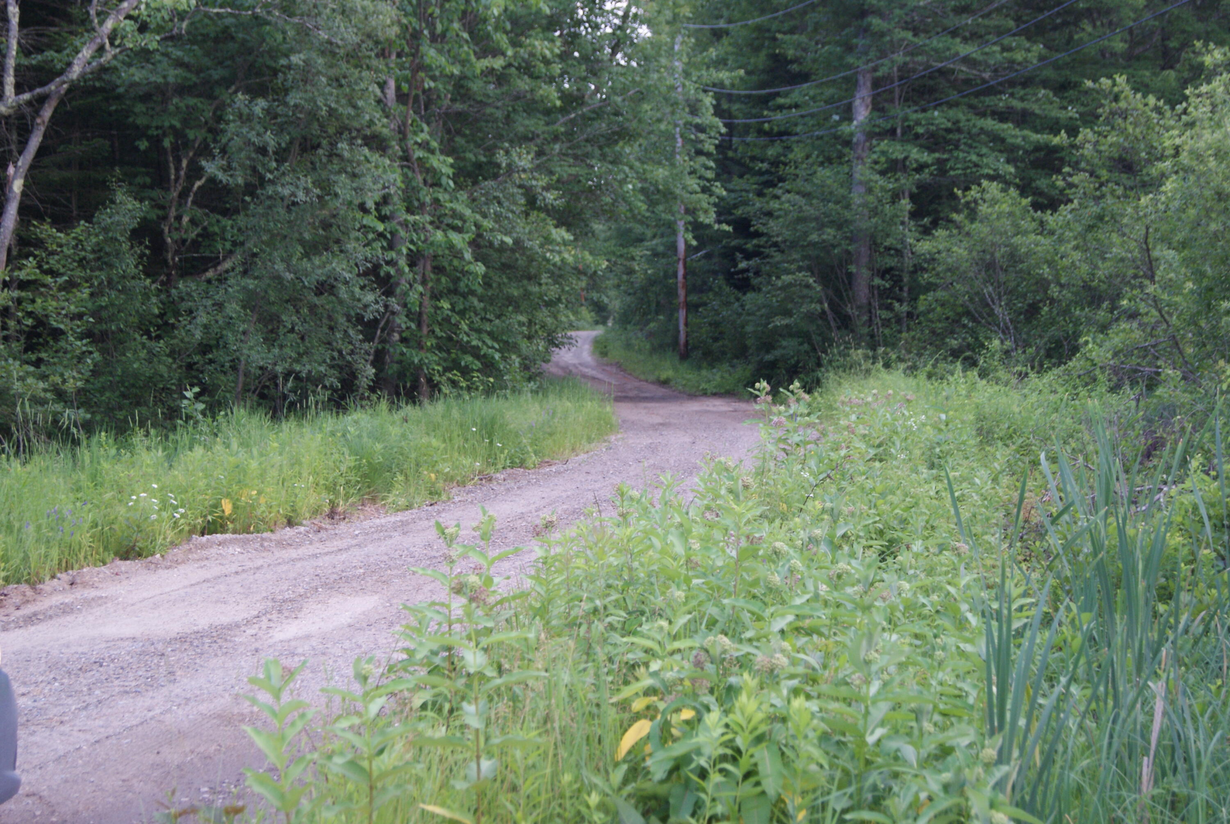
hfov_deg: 29.8
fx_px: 2309
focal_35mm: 68
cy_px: 412
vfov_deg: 20.2
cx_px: 615
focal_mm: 45
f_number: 5.6
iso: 400
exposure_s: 1/30
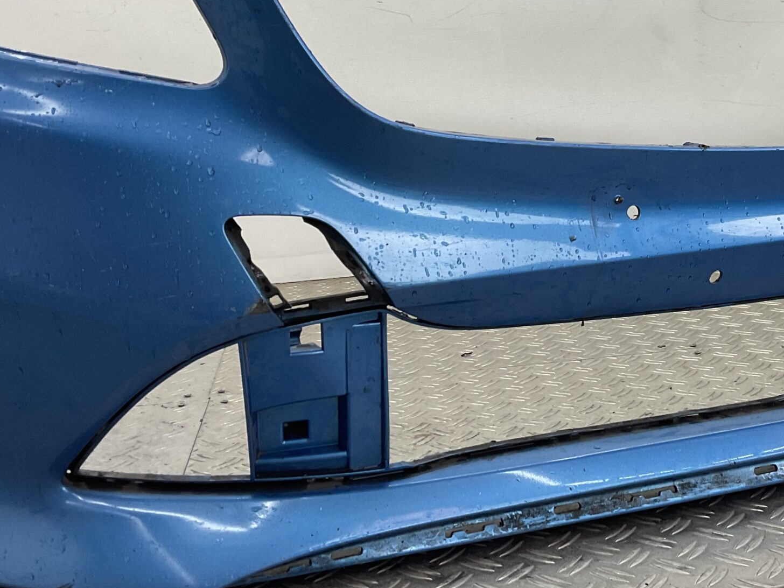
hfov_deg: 36.7
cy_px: 238
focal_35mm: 51
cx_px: 577
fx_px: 1155
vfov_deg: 28.5
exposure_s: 1/120
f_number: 1.8
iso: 32
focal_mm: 3
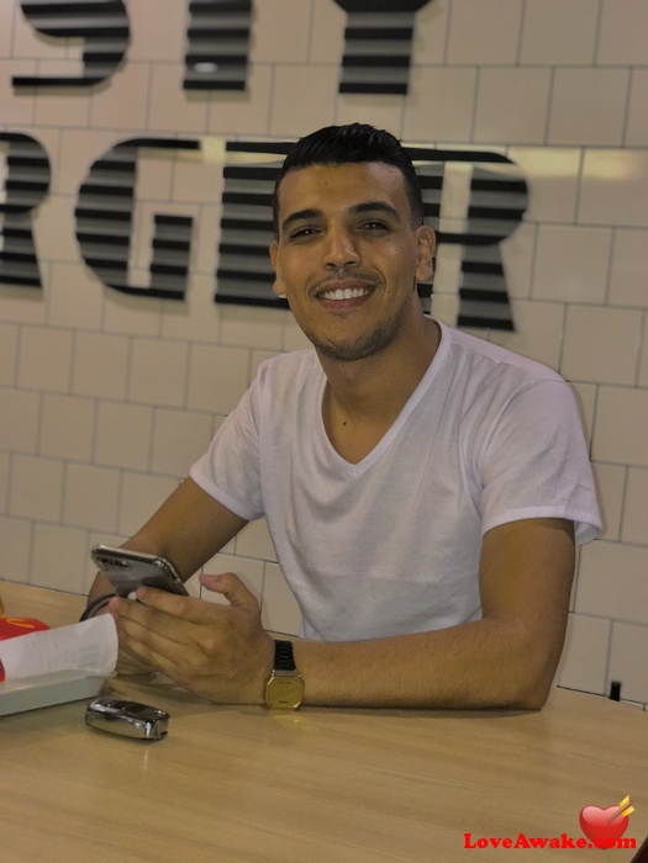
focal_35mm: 57
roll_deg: -5.5
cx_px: 324
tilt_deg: -4.6
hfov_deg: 25.7
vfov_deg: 33.8
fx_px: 1423
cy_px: 432
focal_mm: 6.6
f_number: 2.8
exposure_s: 1/50
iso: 200
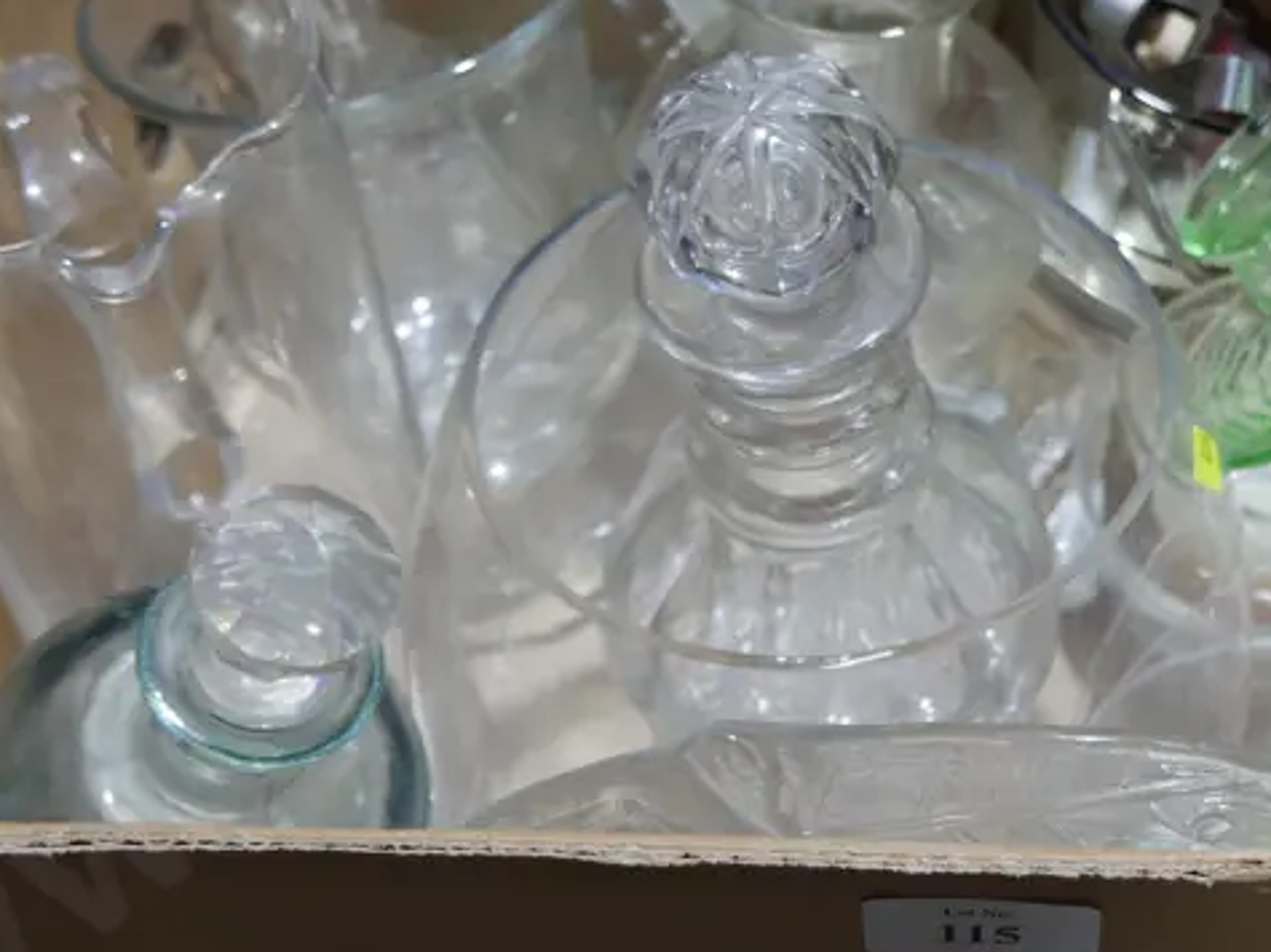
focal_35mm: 69
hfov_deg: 27.7
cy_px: 202
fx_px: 2533
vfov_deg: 21.1
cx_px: 979
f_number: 3.6
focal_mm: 16
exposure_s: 1/80
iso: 200
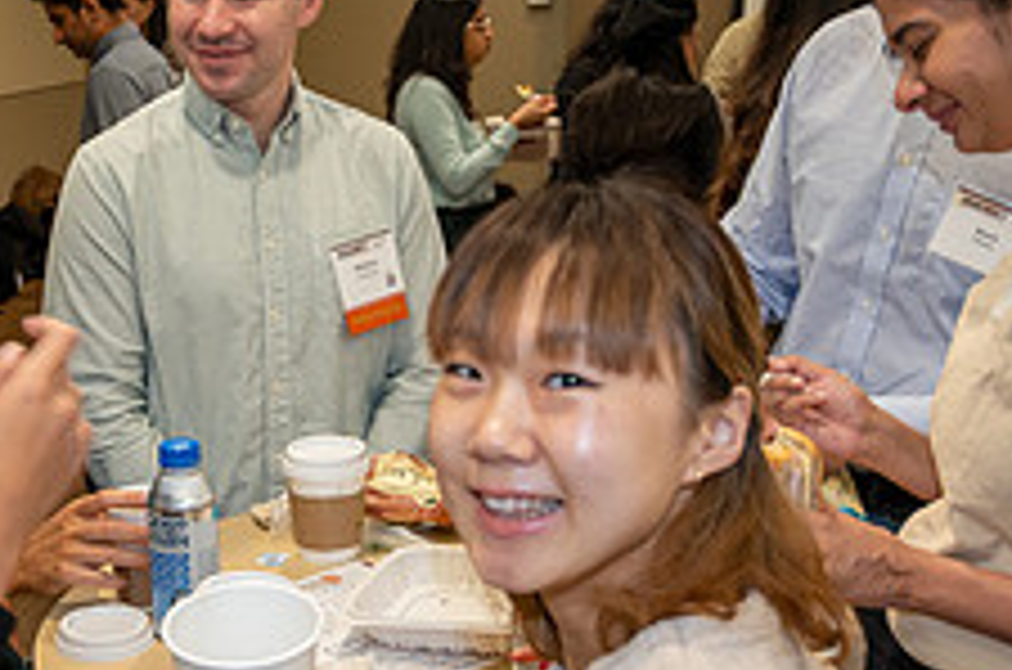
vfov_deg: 21.7
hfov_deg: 32.1
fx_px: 1739
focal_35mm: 62
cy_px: 445
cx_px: 315
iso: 1600
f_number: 4
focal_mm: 24
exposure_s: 1/100
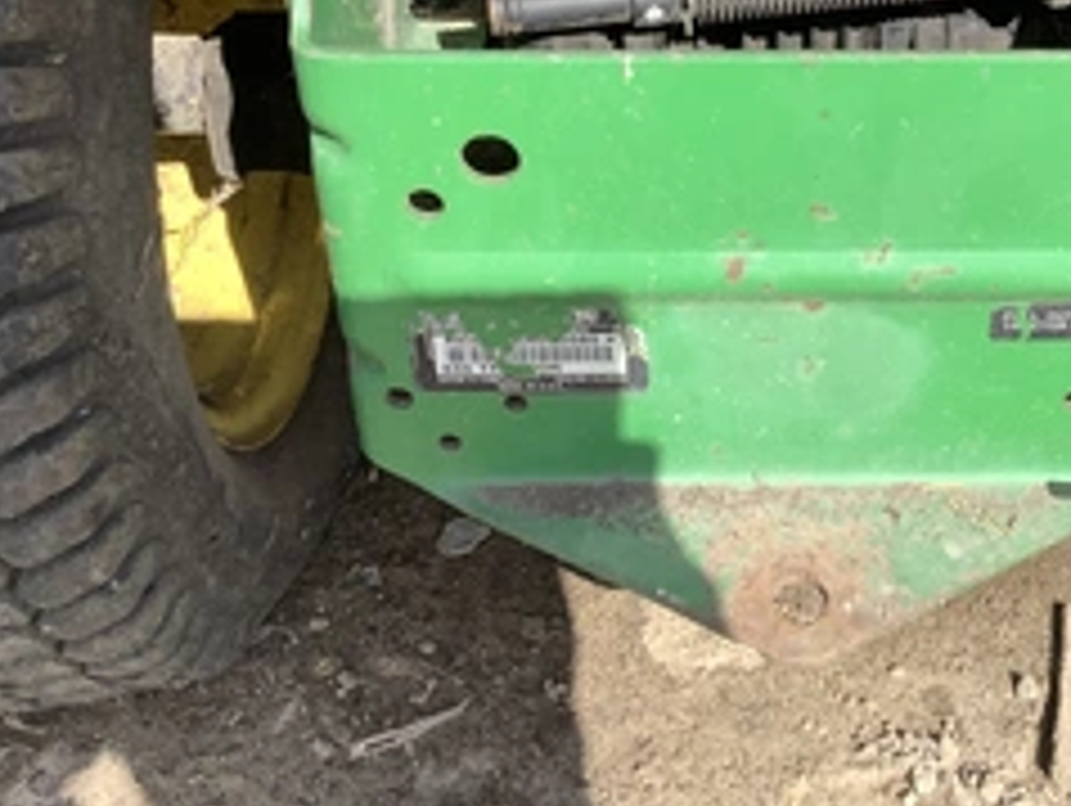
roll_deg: -0.9
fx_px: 1610
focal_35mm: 52
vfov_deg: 27.5
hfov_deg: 36.1
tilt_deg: -31.8
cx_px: 774
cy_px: 149
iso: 25
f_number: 2.4
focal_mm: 3.3
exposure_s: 1/721
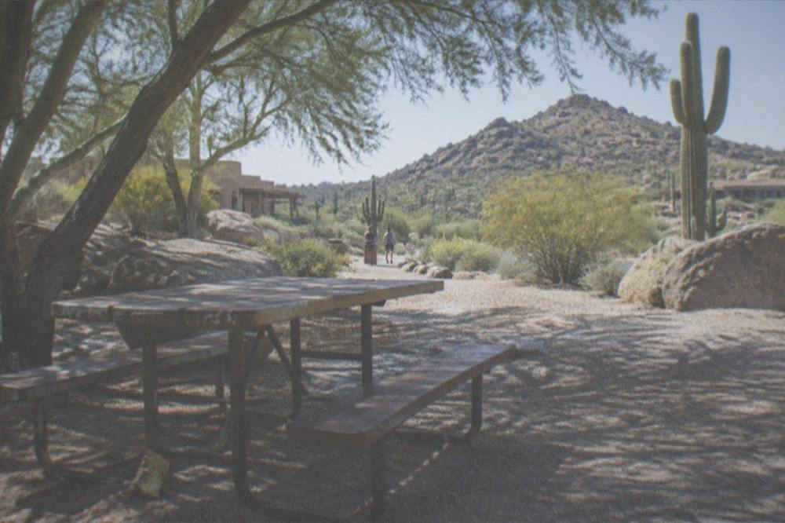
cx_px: 392
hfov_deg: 73.8
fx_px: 523
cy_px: 262
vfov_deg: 53.1
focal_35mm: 24
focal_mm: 24
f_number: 4
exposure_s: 1/1000
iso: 320
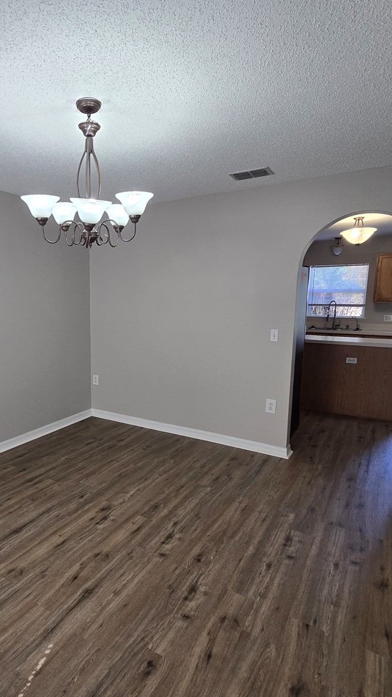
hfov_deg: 56.9
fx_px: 351
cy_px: 349
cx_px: 127
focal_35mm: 19
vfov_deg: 89.6
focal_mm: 2.2
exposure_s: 1/120
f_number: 2.2
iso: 64
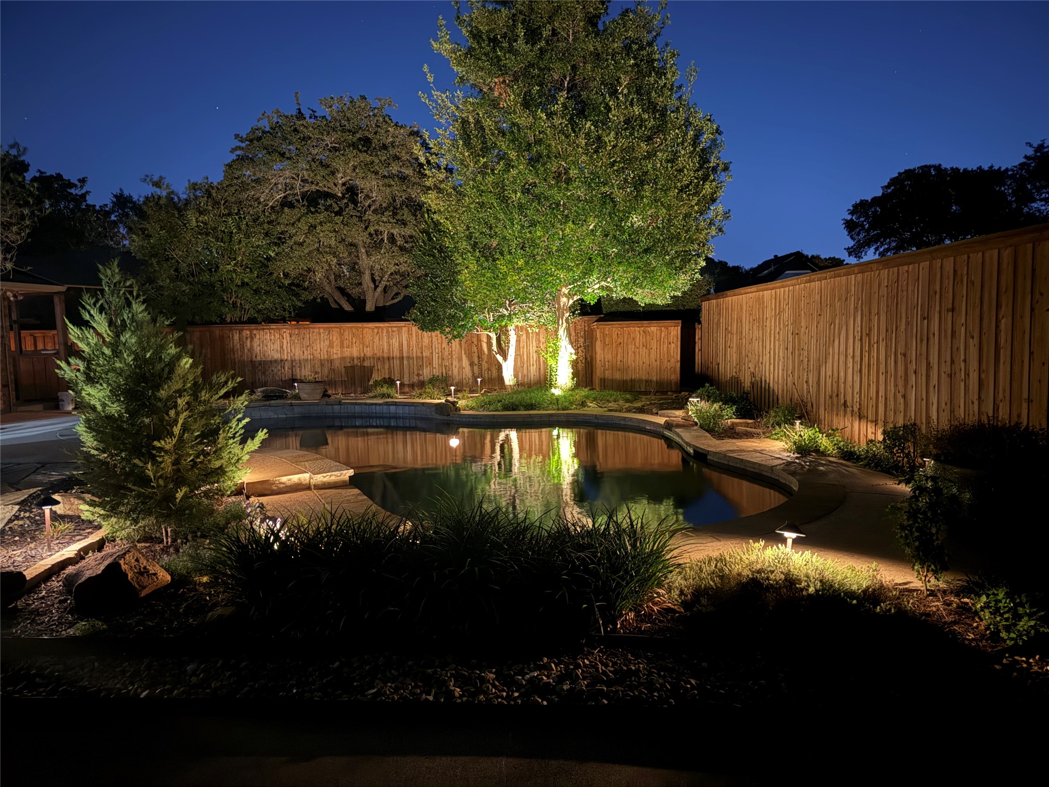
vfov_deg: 56.8
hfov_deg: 71.6
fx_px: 727
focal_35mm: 24
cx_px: 524
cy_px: 394
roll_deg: +2.1
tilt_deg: -4.7
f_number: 1.78
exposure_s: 1/5
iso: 2500
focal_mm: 6.76
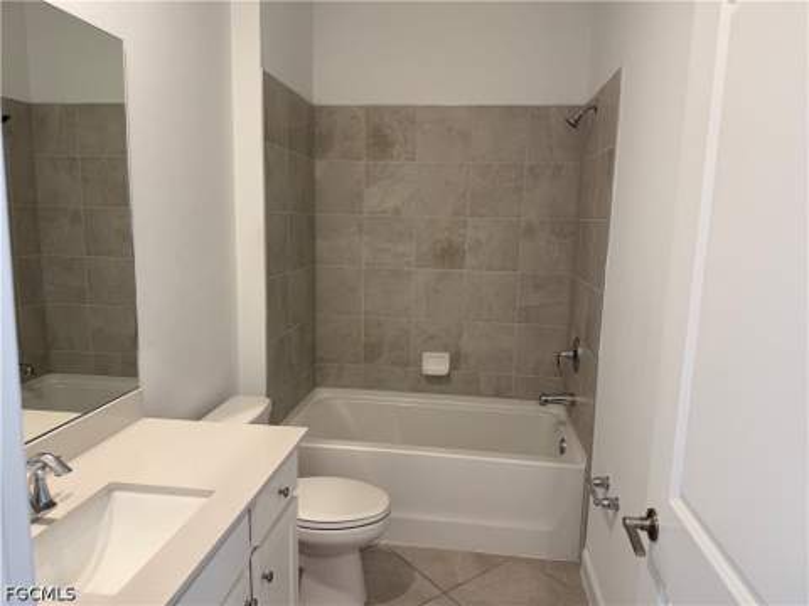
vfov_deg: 56.8
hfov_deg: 71.6
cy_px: 303
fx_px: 561
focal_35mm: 24
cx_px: 404
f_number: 1.78
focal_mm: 6.76
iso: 125
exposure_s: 1/60
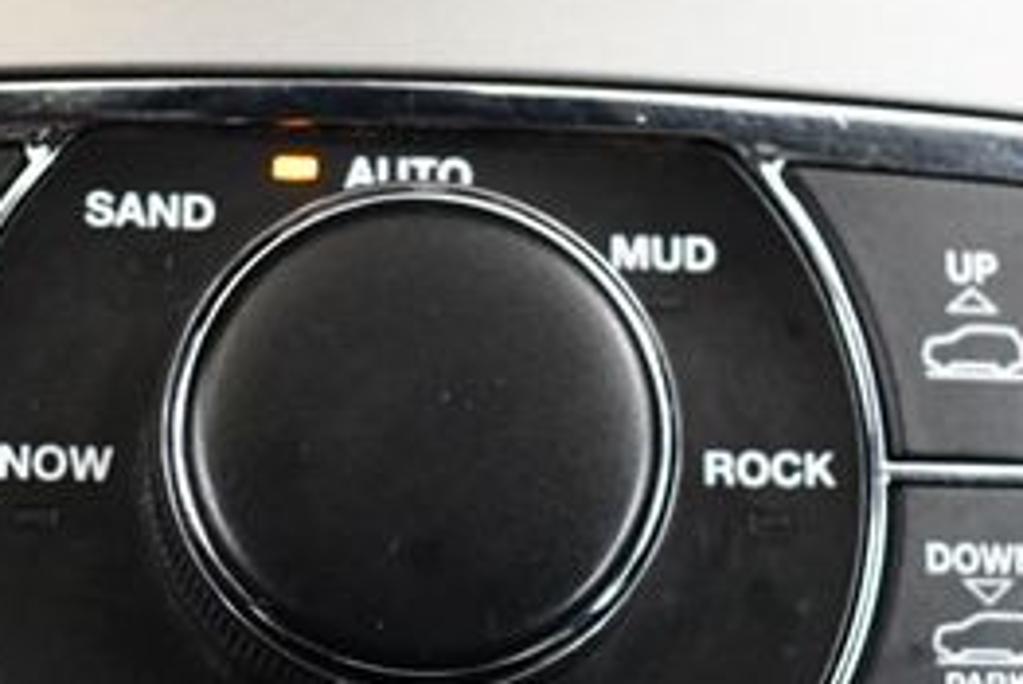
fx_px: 2502
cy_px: 465
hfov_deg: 23.1
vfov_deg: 15.5
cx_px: 414
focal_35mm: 88
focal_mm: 18
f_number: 3.5
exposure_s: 1/100
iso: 3200
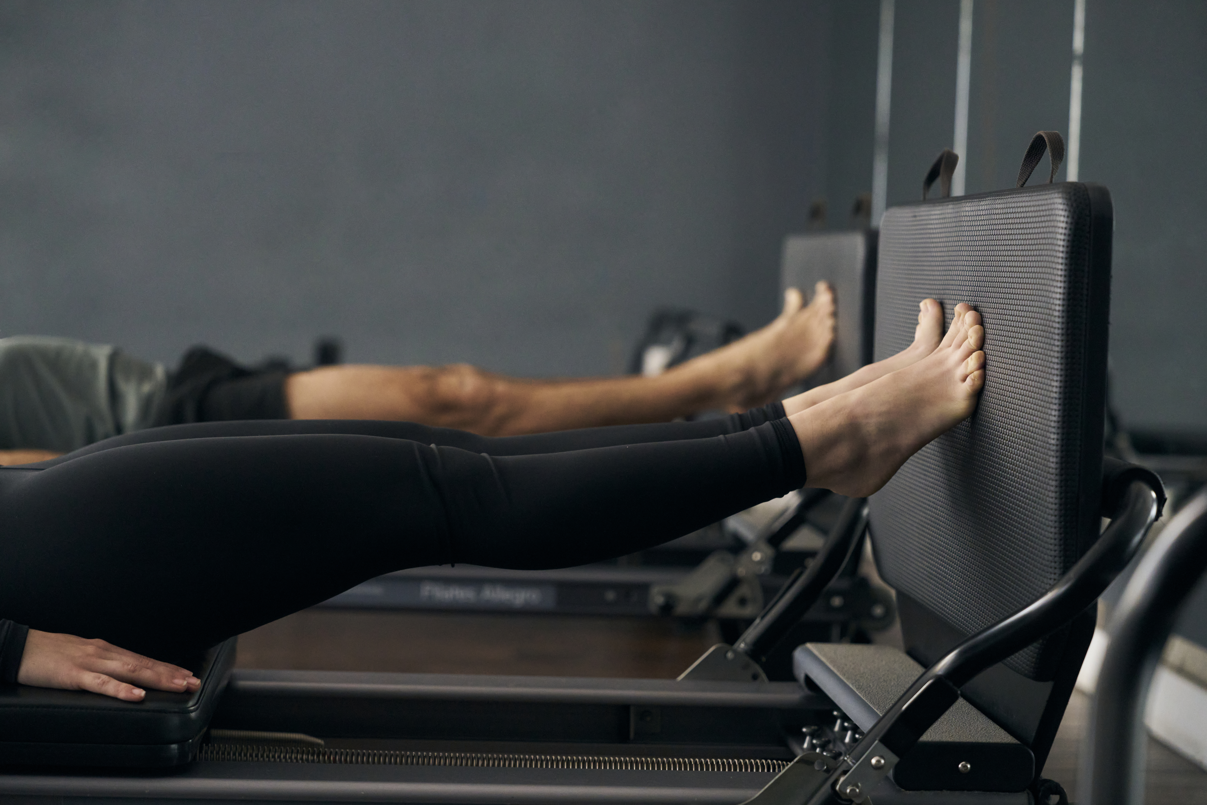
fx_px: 2347
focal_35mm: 70
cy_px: 402
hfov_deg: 28.8
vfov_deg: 19.5
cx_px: 604
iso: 6400
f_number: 2.8
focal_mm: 70
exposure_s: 1/320
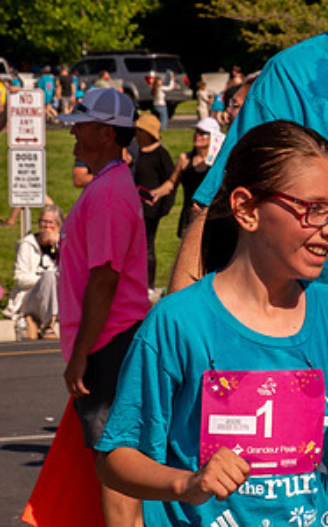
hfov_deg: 4.9
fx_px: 3797
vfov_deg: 7.9
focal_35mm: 265
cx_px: 371
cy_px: 77
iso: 800
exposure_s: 1/1600
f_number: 11
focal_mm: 78
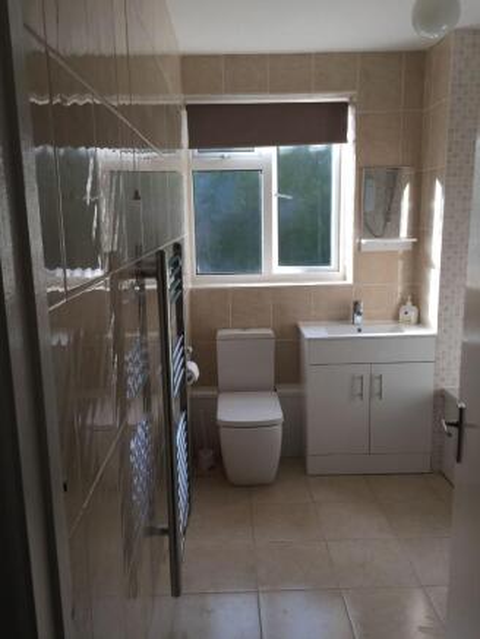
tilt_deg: -10.2
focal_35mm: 29
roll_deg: +1.3
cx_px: 240
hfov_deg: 48.2
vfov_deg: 61.6
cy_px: 320
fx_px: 536
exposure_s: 1/152
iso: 32
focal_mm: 4.15
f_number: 2.2
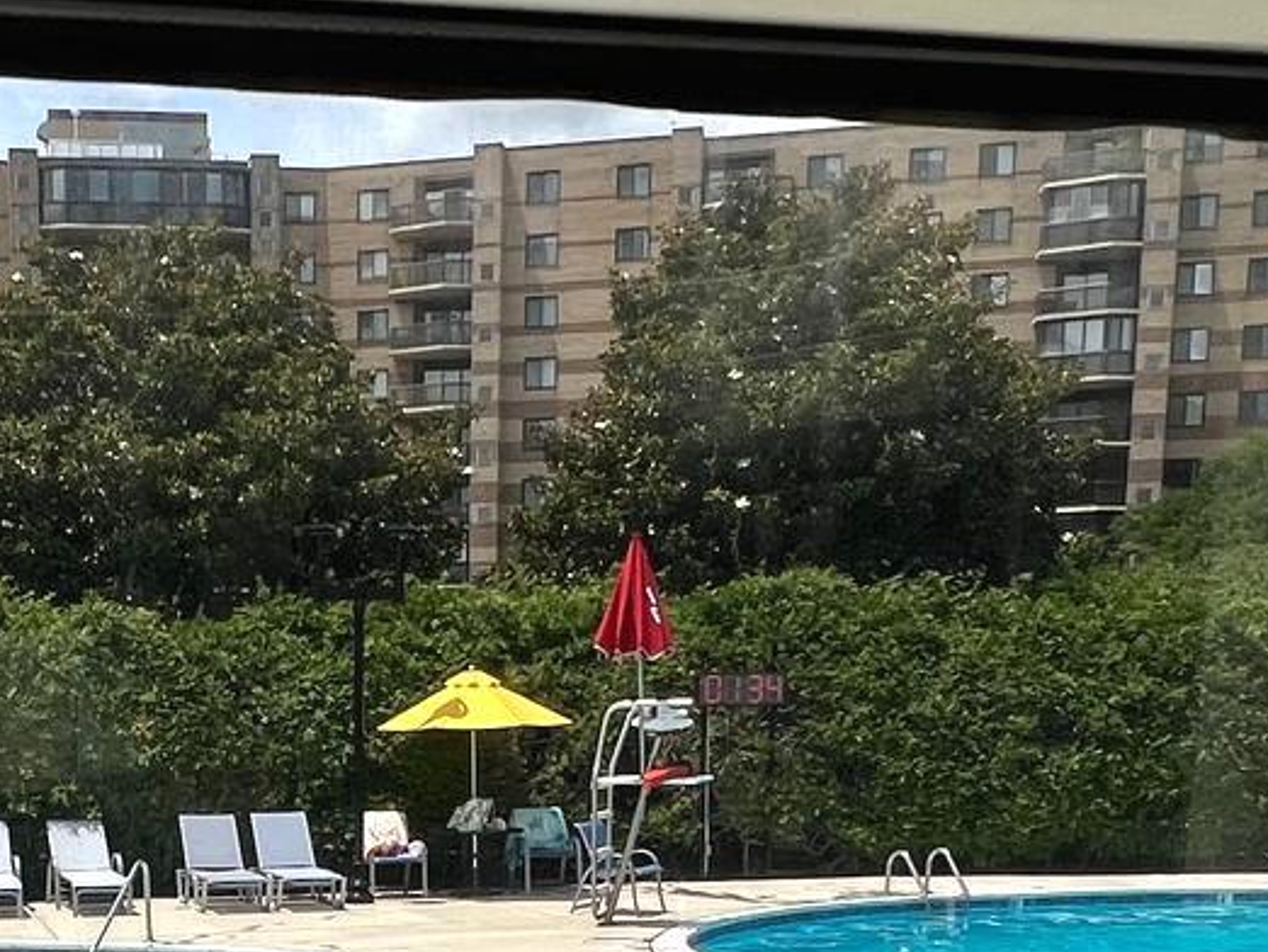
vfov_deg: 26.4
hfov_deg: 36.2
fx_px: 1869
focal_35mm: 51
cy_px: 1042
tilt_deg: -10.1
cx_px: 253
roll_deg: +0.3
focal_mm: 1.57
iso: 32
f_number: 1.8
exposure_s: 1/1553
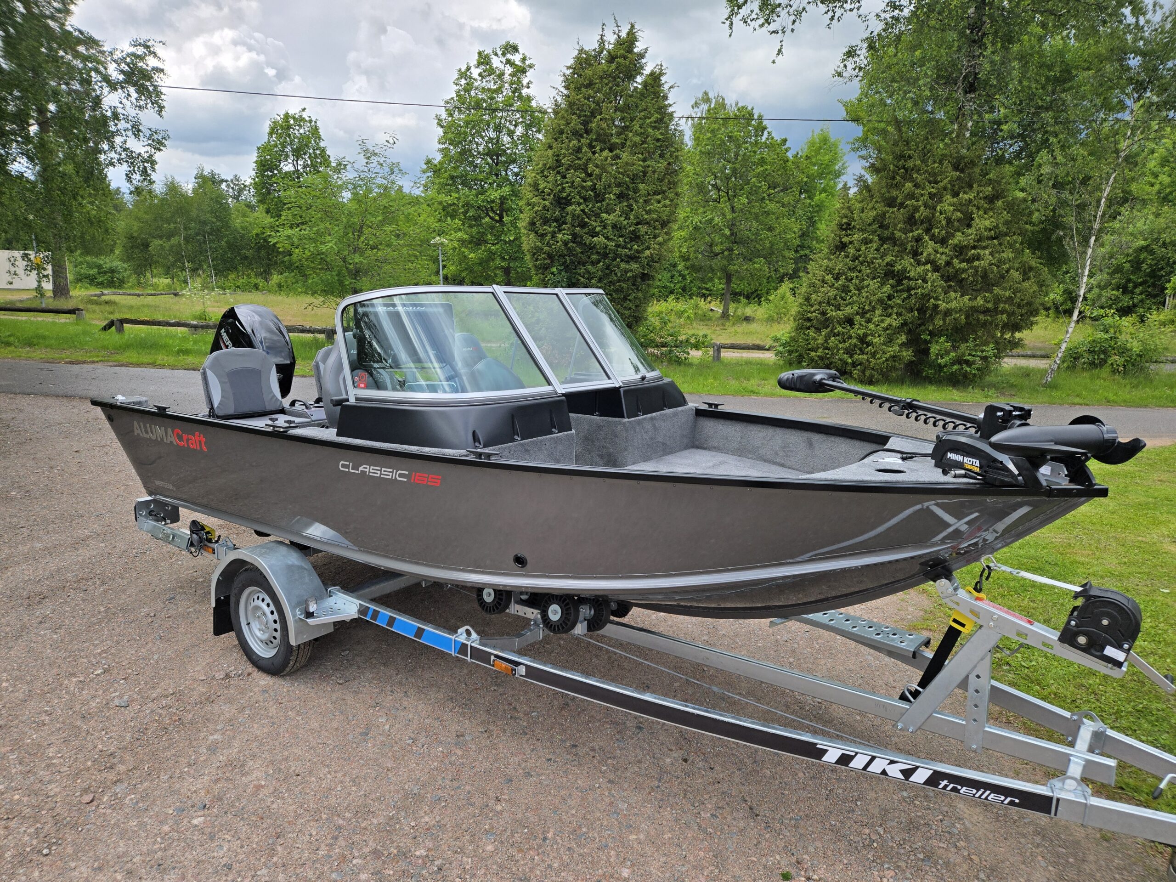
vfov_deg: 58.9
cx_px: 588
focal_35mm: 23
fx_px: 781
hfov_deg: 73.9
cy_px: 441
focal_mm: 5.4
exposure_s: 1/2921
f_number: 1.8
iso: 64
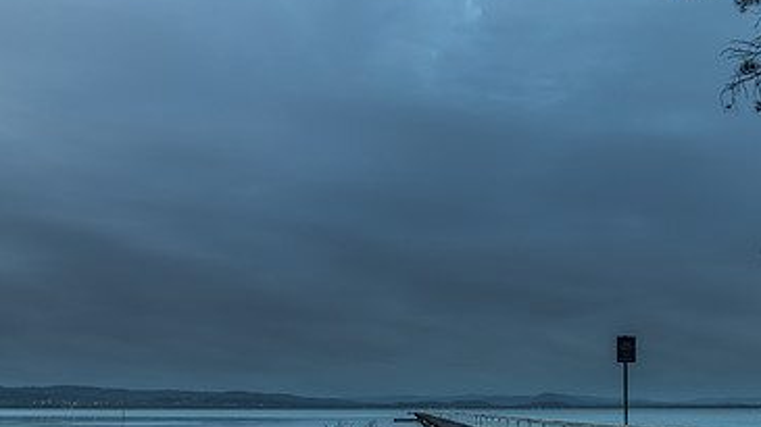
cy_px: 305
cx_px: 500
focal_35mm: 40
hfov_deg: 49.7
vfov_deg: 29.3
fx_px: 807
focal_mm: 24
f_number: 9
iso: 64
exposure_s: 20
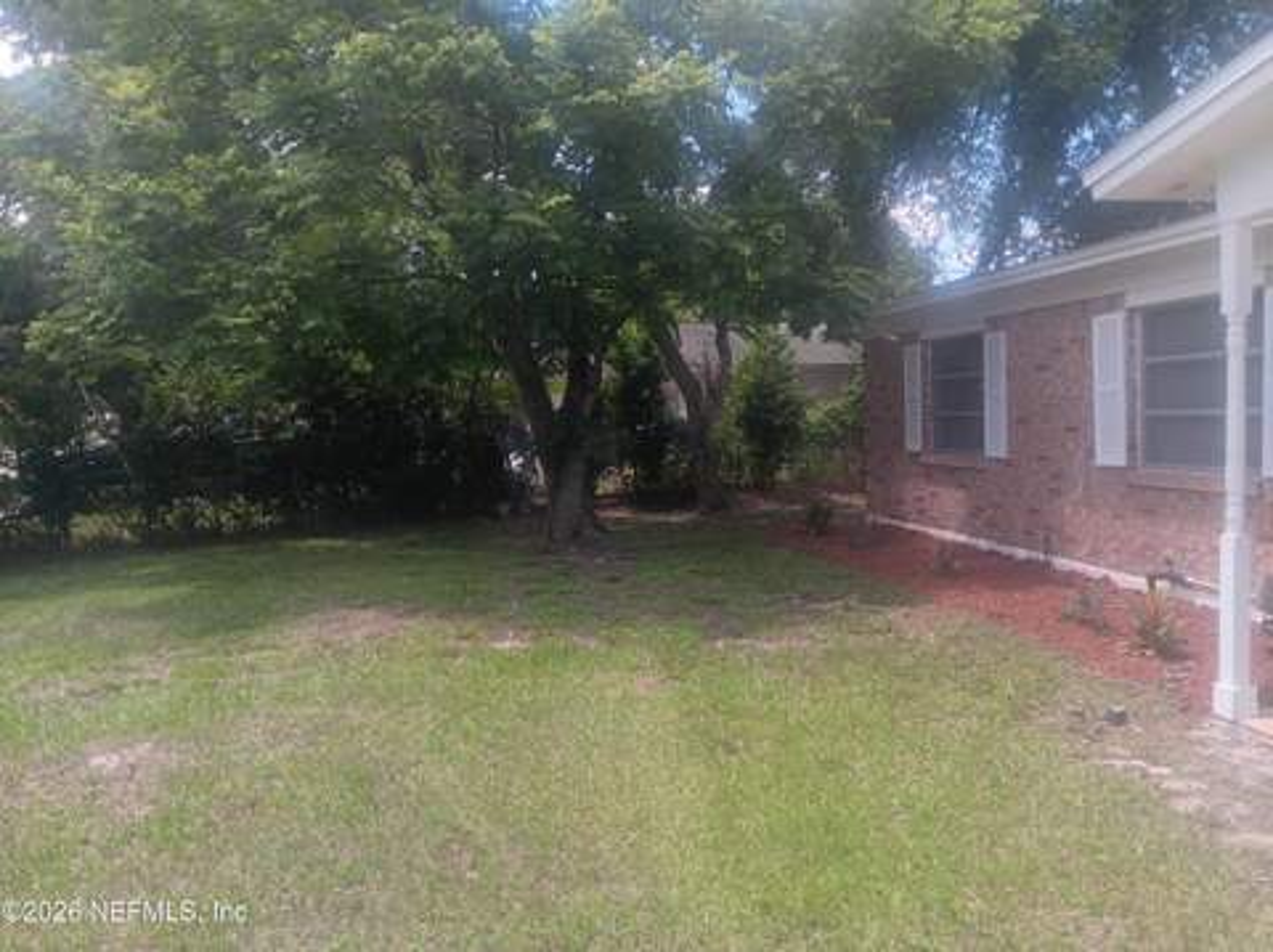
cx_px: 636
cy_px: 476
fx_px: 955
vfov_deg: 53.0
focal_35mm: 26
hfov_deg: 67.4
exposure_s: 1/143
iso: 20
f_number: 1.8
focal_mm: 3.98
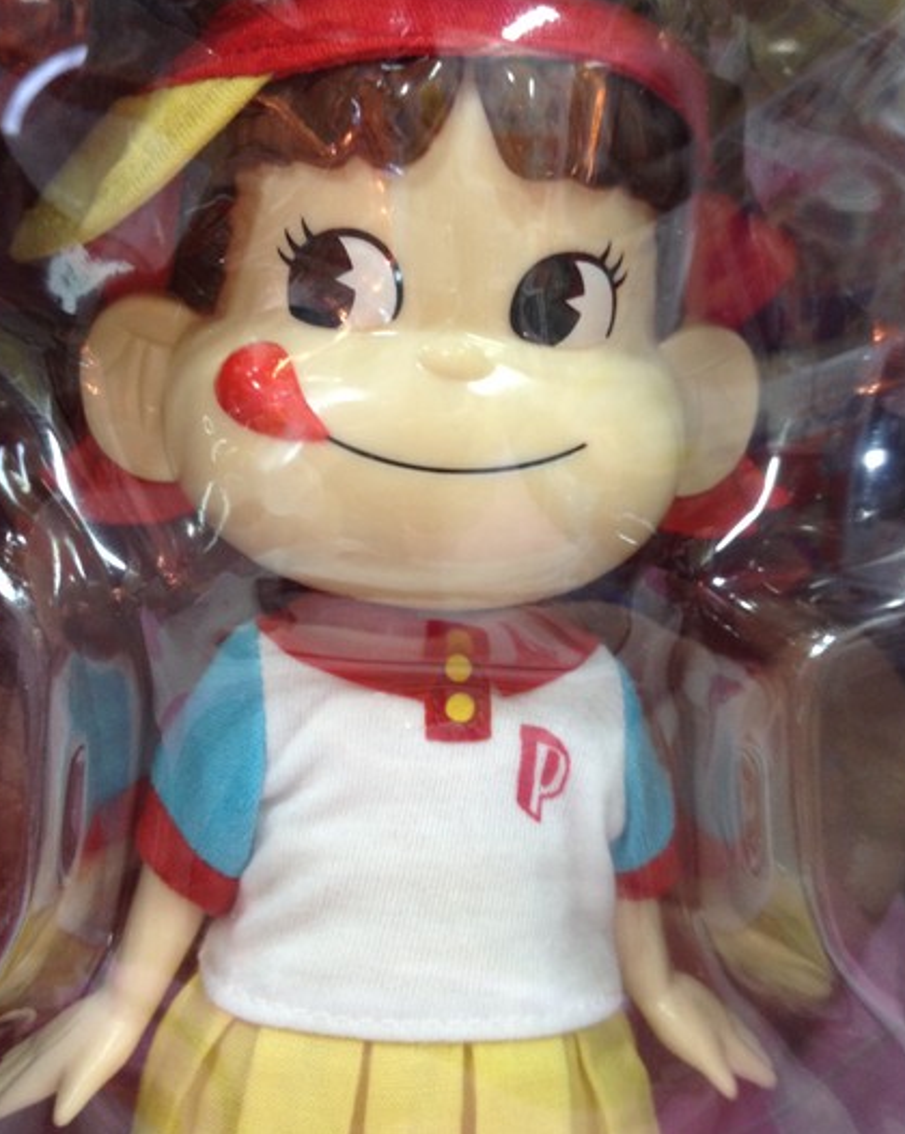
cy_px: 530
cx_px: 452
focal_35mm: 39
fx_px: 1307
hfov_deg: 38.2
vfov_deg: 46.8
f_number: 2.4
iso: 100
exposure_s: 1/20
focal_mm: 4.28
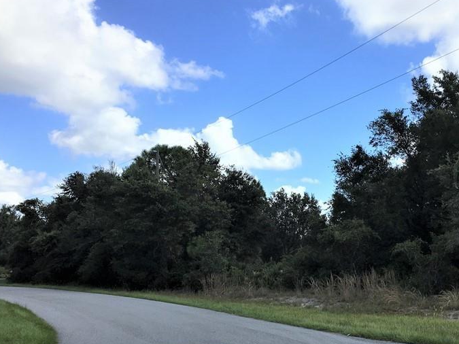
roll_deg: +0.4
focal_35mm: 44
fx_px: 583
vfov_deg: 32.6
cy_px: 230
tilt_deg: +4.0
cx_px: 297
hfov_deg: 42.5
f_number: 2.2
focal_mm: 4.15
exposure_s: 1/1709
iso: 25
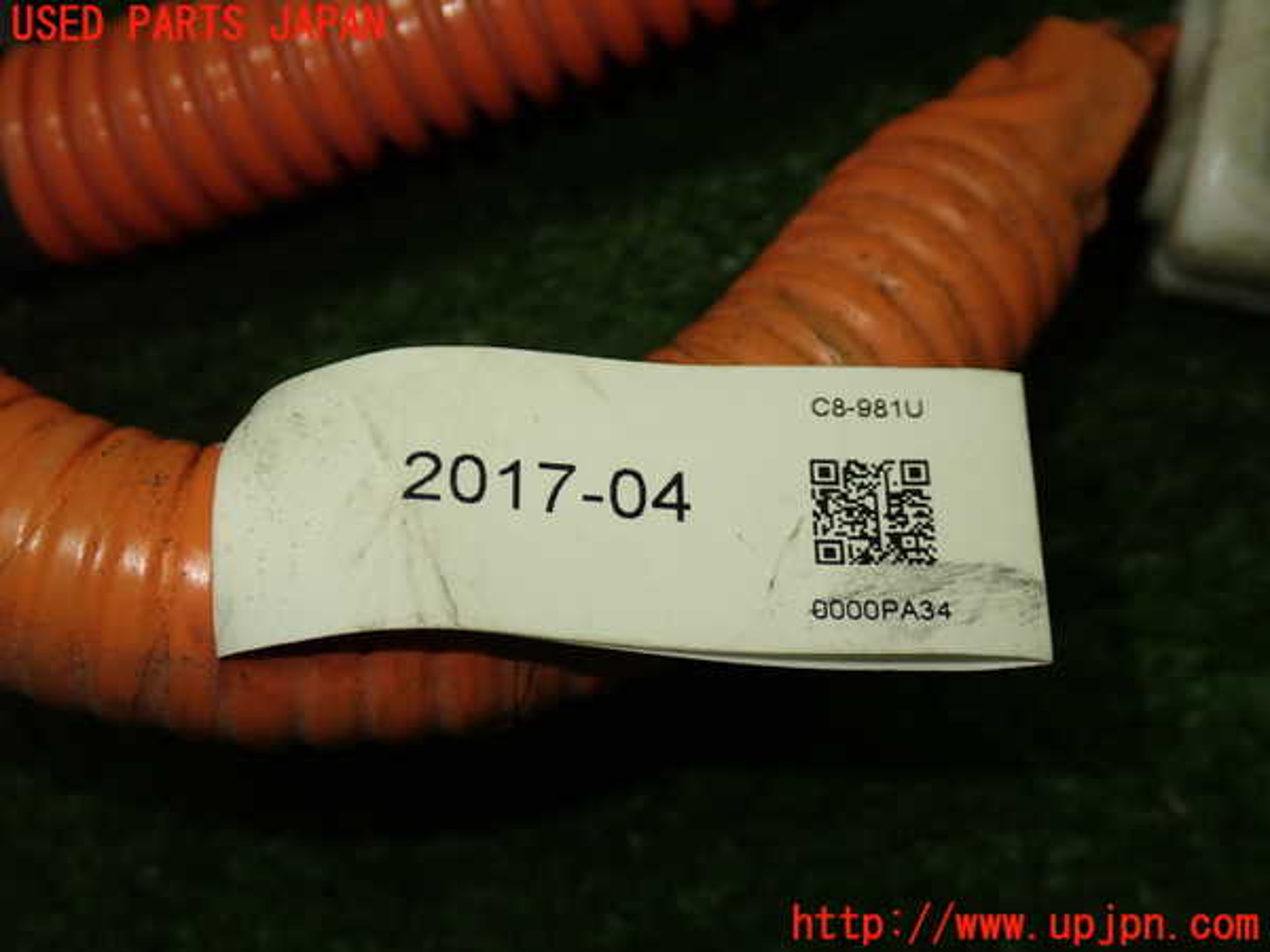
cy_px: 476
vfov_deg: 27.0
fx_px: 1981
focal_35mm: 54
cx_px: 635
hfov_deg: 35.5
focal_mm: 9.65
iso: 200
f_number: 3.3
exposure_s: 1/100
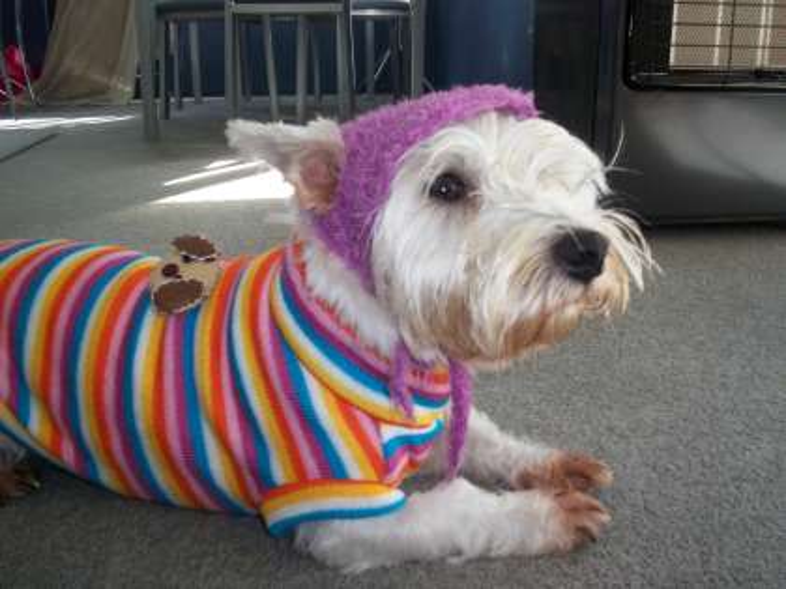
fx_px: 817
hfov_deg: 51.4
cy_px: 294
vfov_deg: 39.7
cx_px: 393
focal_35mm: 36
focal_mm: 5.9
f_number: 4.5
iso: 140
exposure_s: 1/64
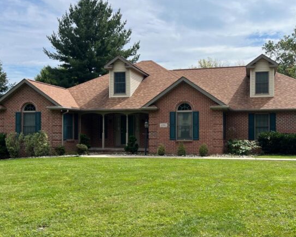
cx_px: 175
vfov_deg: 41.1
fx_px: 315
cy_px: 129
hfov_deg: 50.0
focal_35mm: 36
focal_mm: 5.7
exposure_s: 1/3831
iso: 50
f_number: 1.5
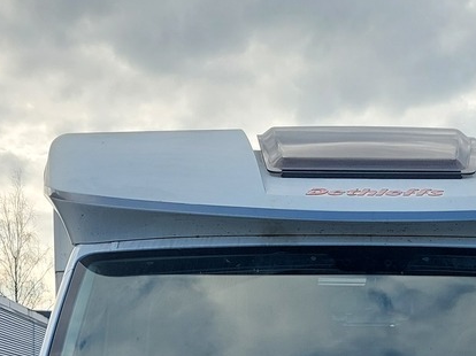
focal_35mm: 87
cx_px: 301
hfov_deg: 22.5
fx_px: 1196
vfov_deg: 15.2
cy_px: 595
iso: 40
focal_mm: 5.23
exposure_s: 1/515
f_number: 1.8
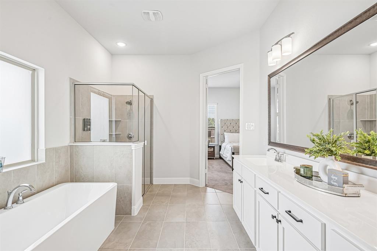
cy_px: 126
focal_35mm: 18
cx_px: 188
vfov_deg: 67.3
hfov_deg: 90.0
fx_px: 188
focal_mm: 18
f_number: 8
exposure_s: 1/40
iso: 400
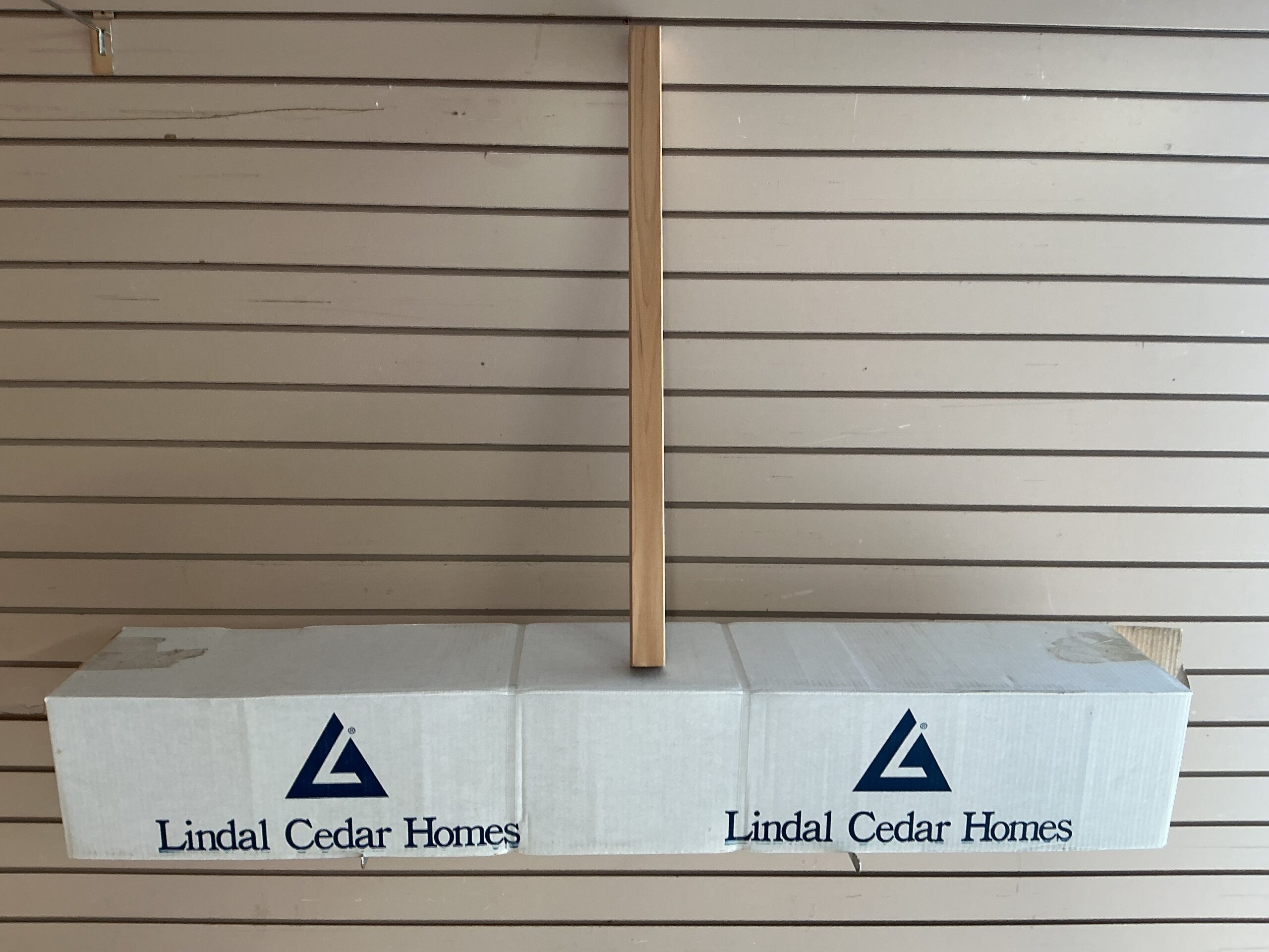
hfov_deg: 61.7
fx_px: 1063
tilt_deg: -11.1
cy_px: 476
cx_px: 634
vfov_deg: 48.2
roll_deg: +0.6
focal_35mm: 29
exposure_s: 1/60
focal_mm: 3
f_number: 1.8
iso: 40
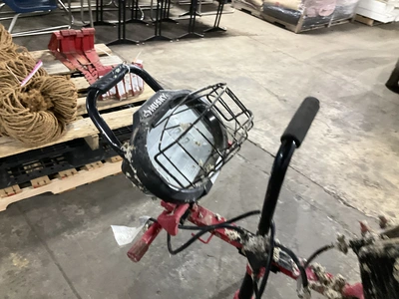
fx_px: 334
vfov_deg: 48.2
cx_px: 200
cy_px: 150
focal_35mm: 29
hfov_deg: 61.7
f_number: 1.8
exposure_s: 1/30
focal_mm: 3
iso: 320
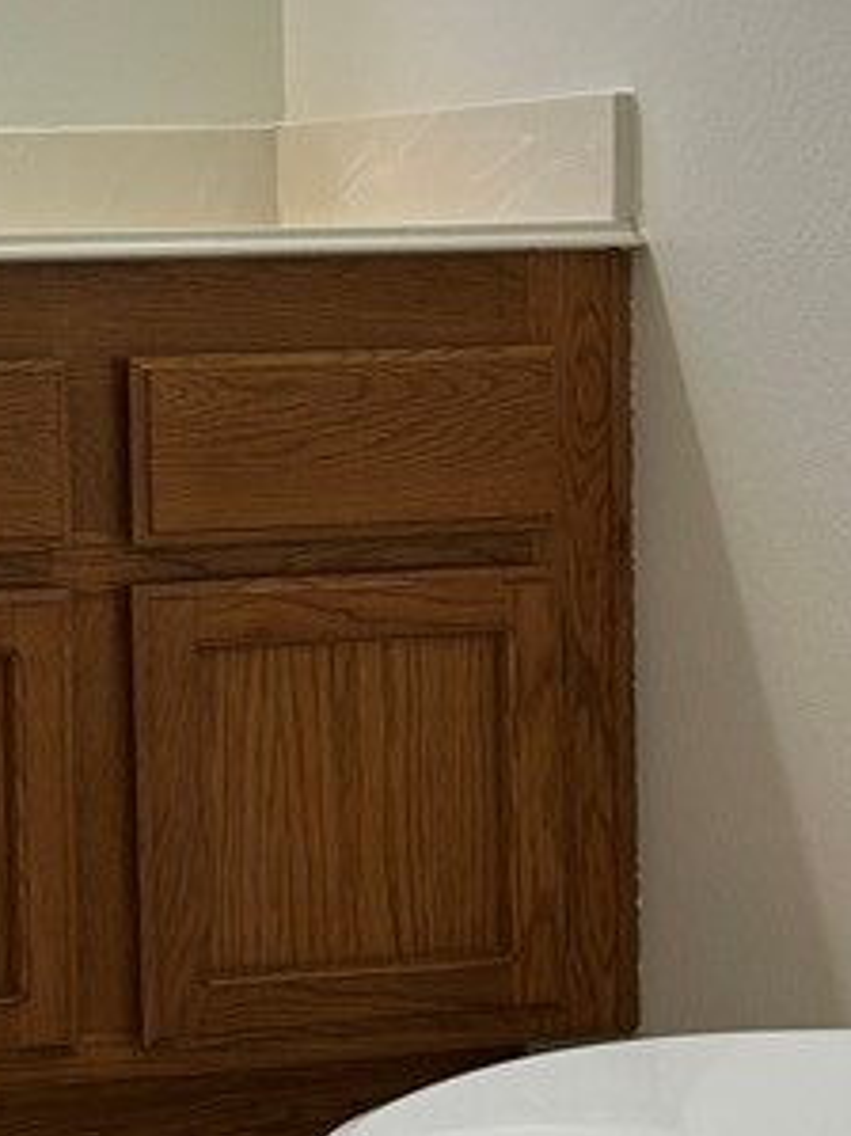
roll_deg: +1.1
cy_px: 296
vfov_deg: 21.8
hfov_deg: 15.3
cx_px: -418
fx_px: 2919
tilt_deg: -1.4
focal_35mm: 89
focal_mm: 5.7
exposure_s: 1/120
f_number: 1.5
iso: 40
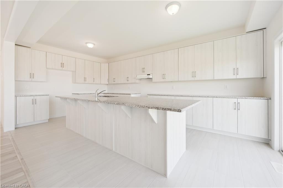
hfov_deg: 104.3
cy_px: 94
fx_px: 110
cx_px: 142
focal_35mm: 14
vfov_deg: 81.1
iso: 200
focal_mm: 14
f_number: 8
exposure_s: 1/100
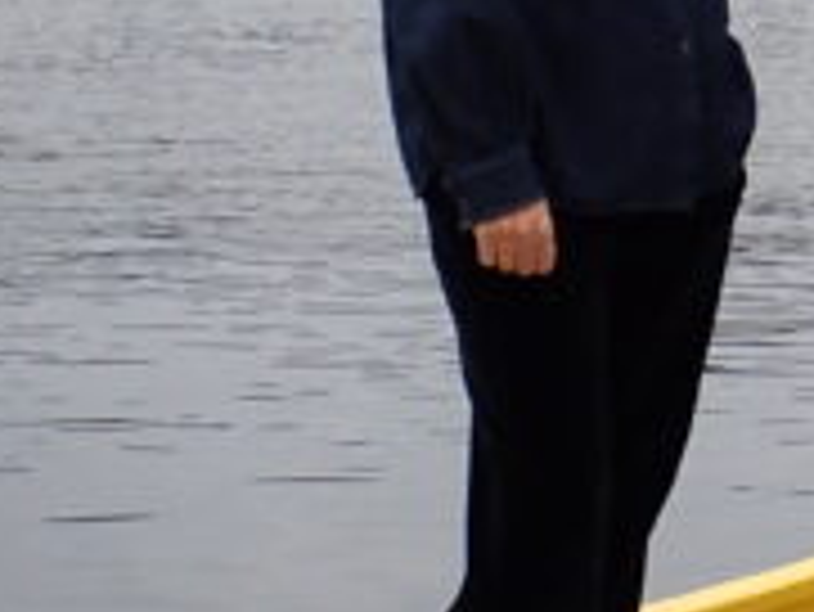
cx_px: 1336
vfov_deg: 9.2
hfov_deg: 11.6
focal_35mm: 161
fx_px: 3788
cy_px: -18
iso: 100
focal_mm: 6.83
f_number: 3.5
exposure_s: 1/250
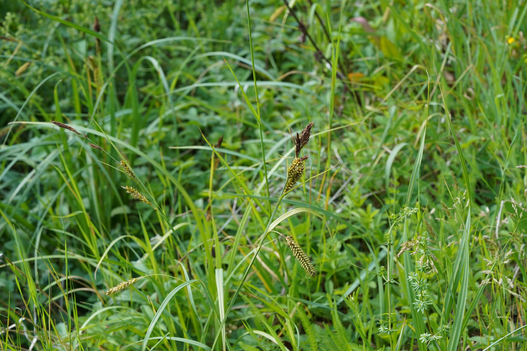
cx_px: 261
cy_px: 176
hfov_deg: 22.4
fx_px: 1332
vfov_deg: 15.0
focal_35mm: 91
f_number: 9
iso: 500
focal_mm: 90
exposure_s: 1/125
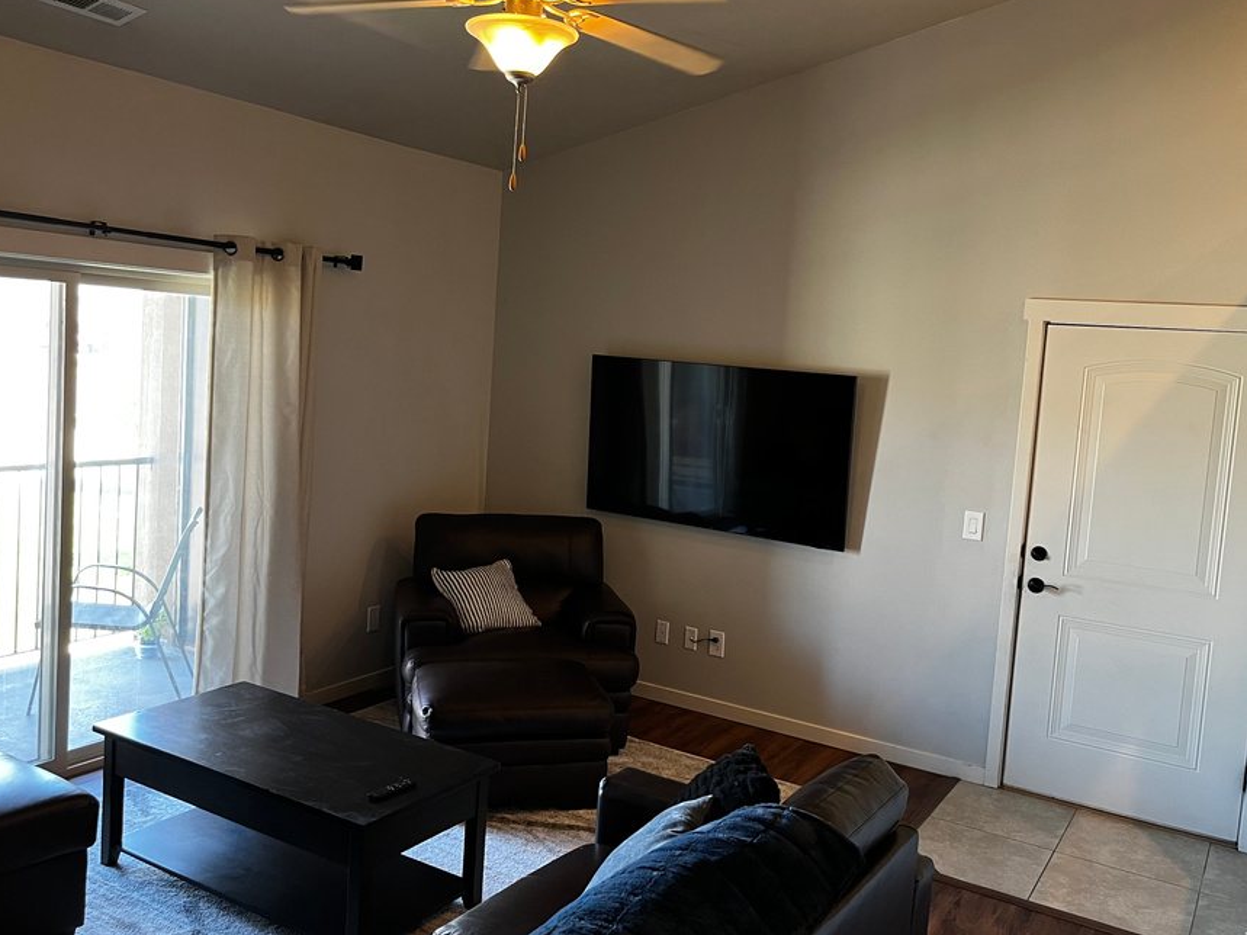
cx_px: 631
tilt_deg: -4.9
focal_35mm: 31
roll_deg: -4.2
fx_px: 1117
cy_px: 449
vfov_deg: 45.4
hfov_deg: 58.4
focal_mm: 5.1
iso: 160
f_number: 1.6
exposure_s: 1/60
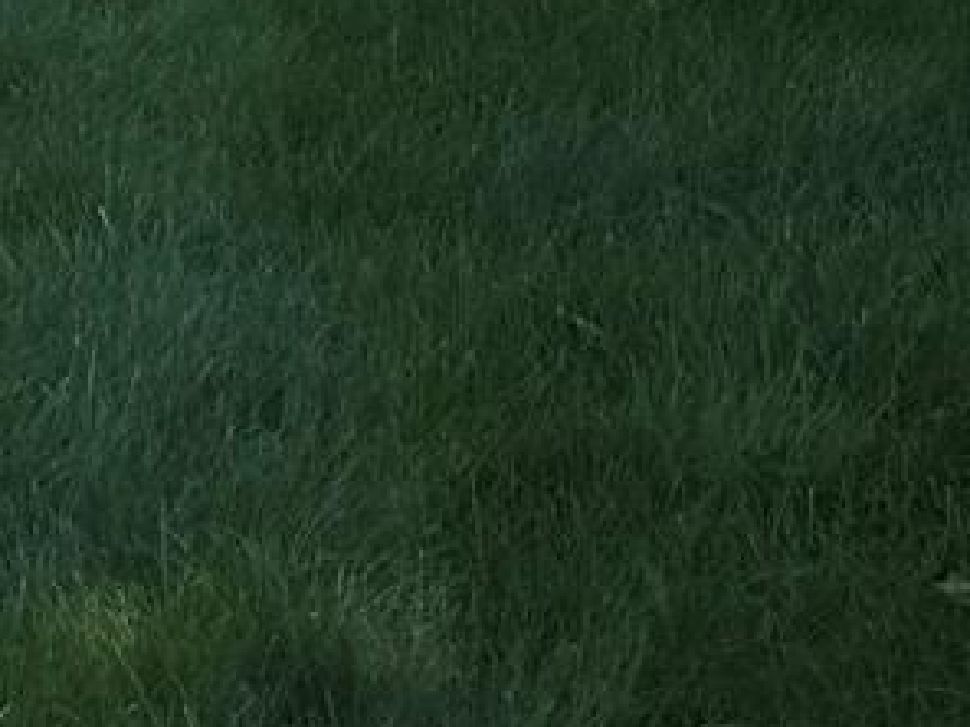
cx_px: -1337
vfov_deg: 8.0
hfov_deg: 10.3
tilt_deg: +4.6
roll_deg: +2.6
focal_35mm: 166
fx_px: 4652
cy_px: -1248
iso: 80
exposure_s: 1/2232
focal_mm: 6.76
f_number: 1.78
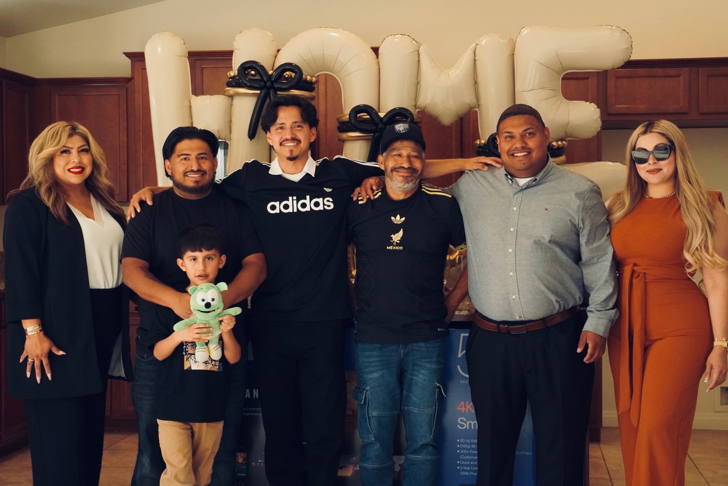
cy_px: 243
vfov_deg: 23.8
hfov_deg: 35.0
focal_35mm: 57
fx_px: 1153
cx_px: 364
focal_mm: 38
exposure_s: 1/160
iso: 3200
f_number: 4
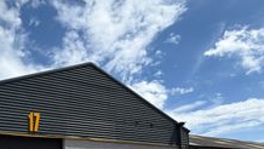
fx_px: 196
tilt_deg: +3.8
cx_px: 65
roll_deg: -0.9
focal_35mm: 28
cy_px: 165
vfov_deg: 35.4
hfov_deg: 63.8
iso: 20
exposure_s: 1/1167
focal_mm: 2.22
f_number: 2.2
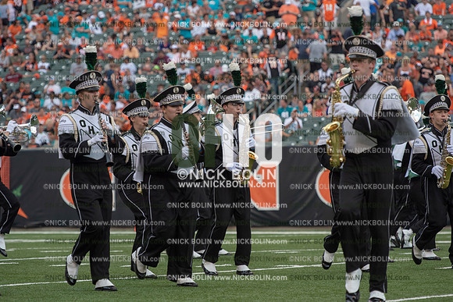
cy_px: 151
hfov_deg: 9.8
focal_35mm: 210
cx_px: 226
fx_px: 2643
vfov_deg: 6.5
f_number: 5.6
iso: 400
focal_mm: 210
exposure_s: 1/1250
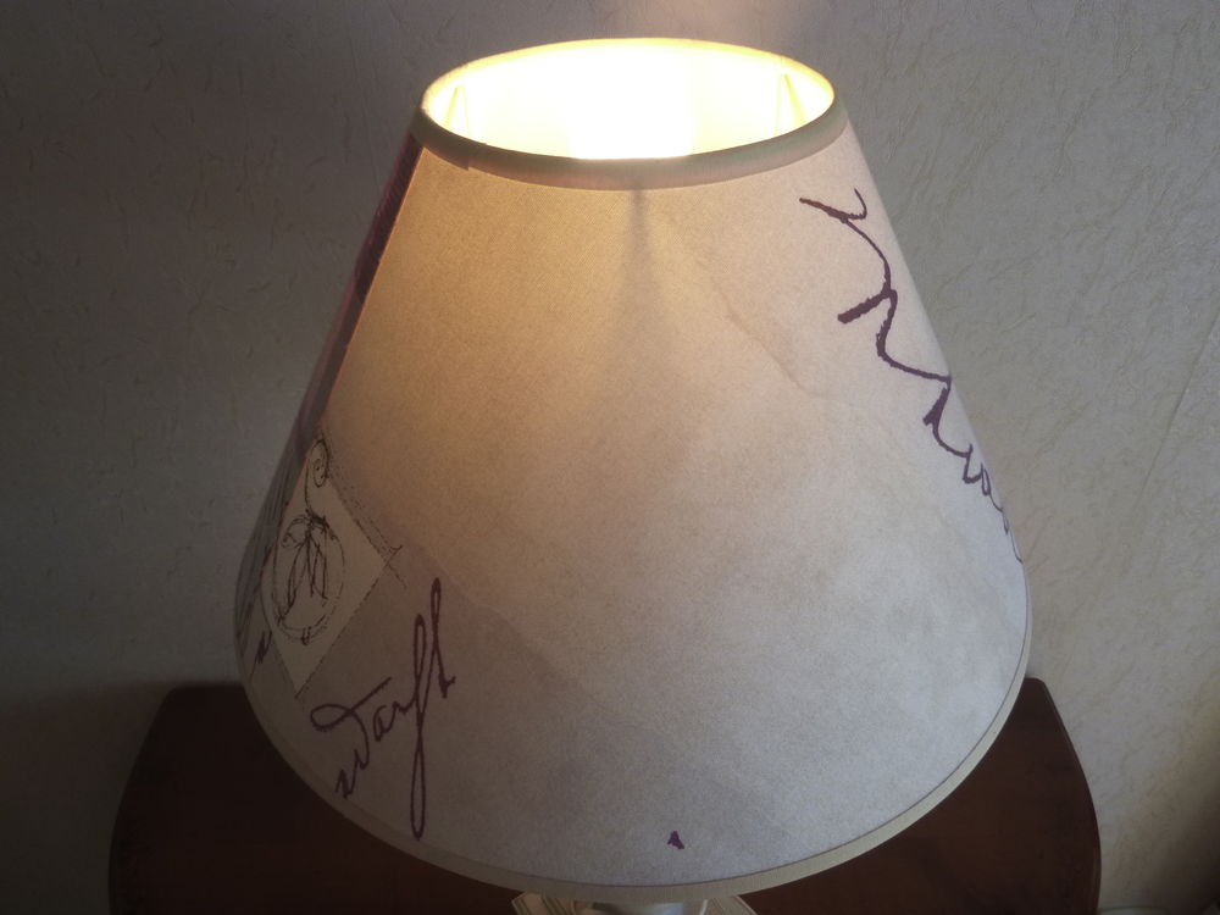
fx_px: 881
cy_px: 458
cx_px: 610
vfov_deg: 54.9
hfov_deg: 69.4
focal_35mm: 25
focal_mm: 4.5
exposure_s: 1/60
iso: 125
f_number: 3.9
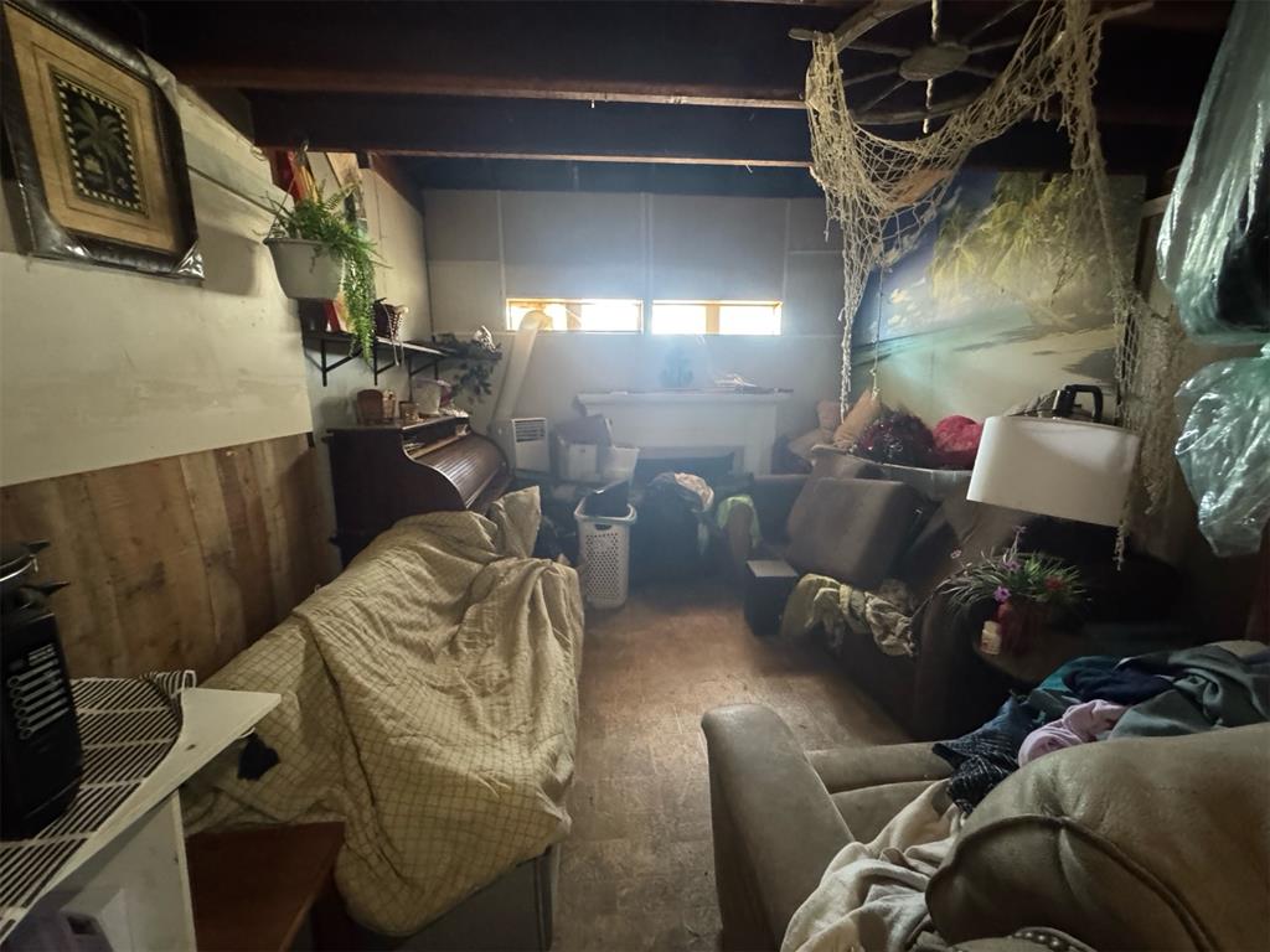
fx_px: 514
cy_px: 476
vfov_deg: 85.7
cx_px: 635
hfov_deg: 102.1
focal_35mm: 14
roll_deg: -0.1
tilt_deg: -12.8
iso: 1250
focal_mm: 2.22
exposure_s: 1/40
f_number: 2.2
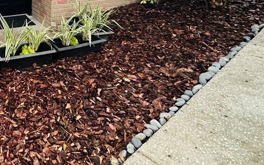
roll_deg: +0.5
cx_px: -5
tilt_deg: -12.7
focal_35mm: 34
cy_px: -13
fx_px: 245
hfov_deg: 46.6
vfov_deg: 33.0
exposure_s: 1/99
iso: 250
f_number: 2.2
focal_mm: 2.22
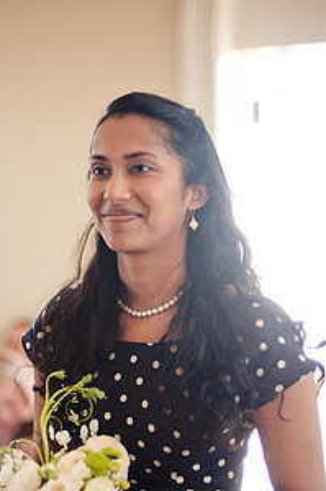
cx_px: 124
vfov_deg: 26.7
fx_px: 1022
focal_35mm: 75
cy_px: 362
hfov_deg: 18.1
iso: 200
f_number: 1.4
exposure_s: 1/250
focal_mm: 50
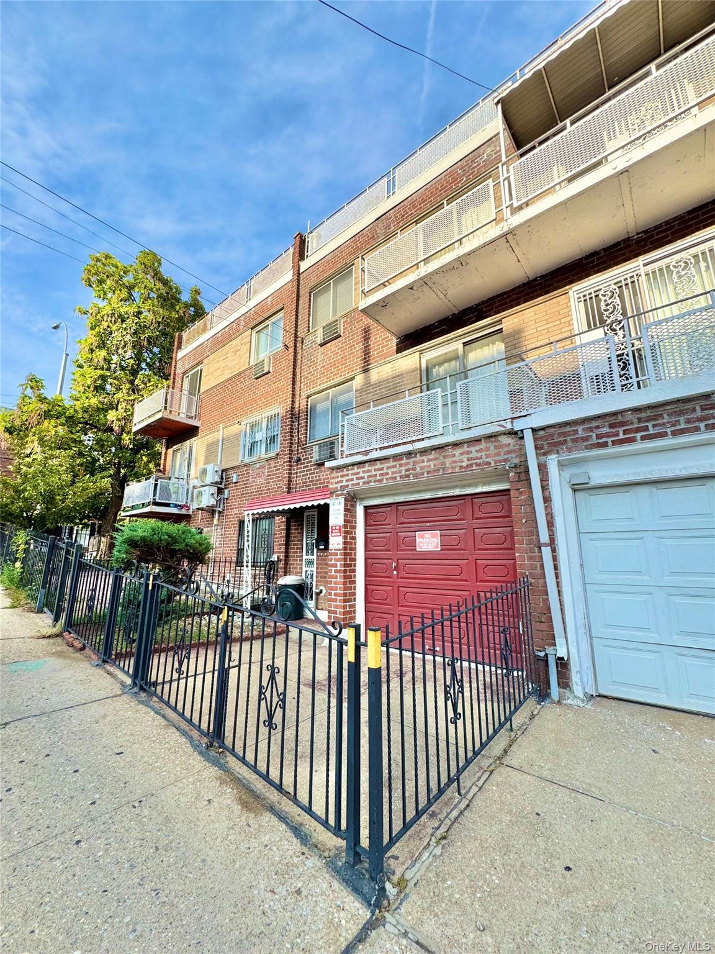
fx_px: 386
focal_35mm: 14
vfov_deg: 102.1
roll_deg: -0.3
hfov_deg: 85.7
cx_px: 358
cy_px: 477
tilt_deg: +12.1
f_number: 2.2
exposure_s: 1/756
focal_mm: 2.22
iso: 40
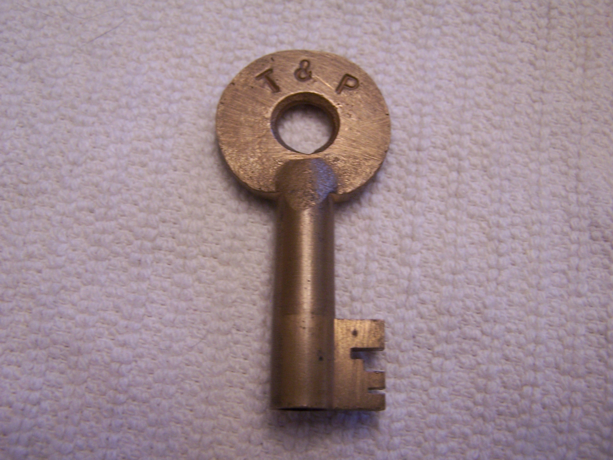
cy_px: 230
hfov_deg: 49.0
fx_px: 673
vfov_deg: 37.7
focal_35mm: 38
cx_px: 306
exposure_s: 1/25
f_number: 2.8
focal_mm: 6.3
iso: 140
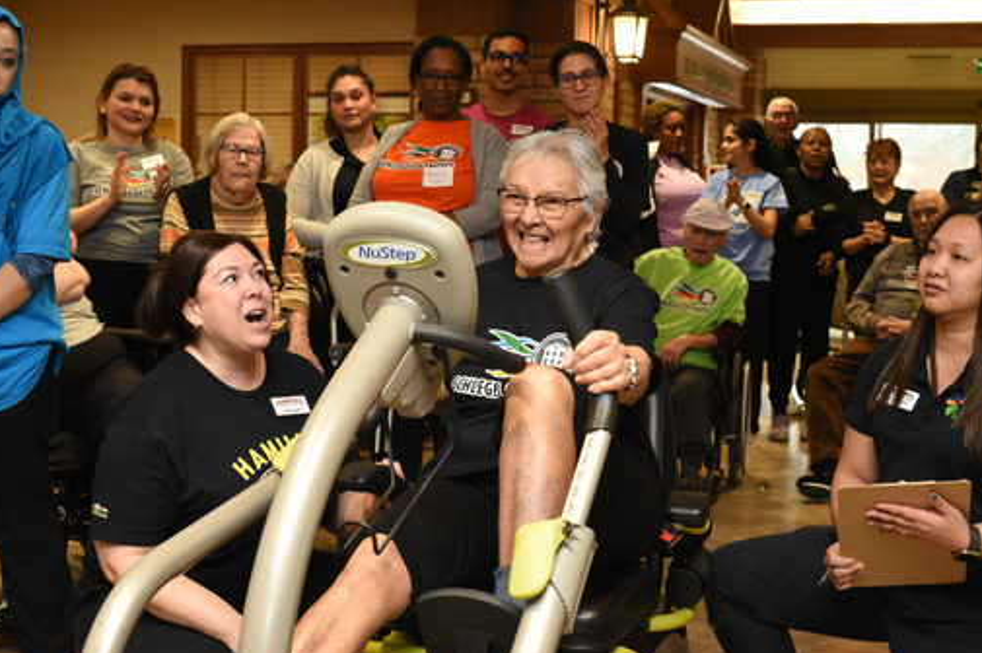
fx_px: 1499
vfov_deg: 24.6
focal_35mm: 55
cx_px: 495
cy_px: 309
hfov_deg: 36.3
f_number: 8
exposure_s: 1/200
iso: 5000
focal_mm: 50
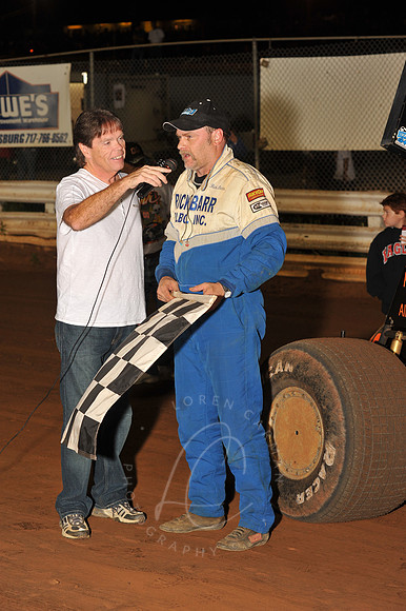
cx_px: 203
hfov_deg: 17.0
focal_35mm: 80
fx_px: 1355
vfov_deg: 25.4
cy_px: 306
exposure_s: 1/250
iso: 500
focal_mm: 80
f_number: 6.3
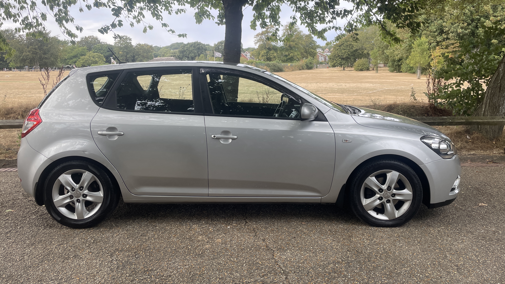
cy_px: 123
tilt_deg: -5.1
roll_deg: +0.5
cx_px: 255
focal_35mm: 29
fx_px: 388
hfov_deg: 66.1
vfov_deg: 40.1
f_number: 1.6
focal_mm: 4.2
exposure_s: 1/633
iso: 32
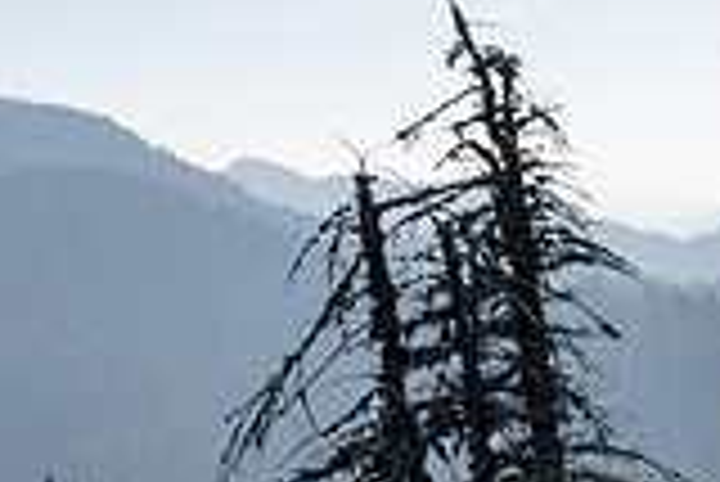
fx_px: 2462
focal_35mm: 123
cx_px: 1084
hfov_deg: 15.4
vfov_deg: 11.0
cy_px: 507
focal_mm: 34
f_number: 18
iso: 400
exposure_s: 1/250
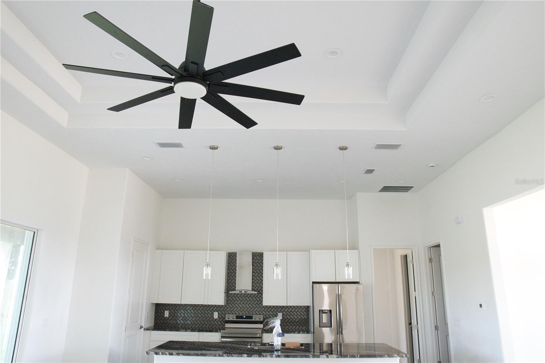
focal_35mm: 24
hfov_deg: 73.8
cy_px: 182
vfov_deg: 53.1
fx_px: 363
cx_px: 272
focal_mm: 16
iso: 1250
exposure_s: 1/160
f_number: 4
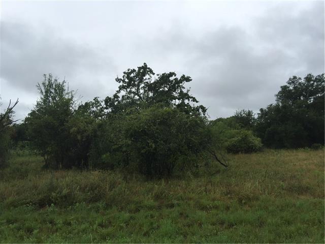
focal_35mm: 29
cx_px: 162
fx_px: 272
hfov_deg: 61.7
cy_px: 122
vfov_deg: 48.2
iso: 32
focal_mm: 4.15
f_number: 2.2
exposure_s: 1/1582
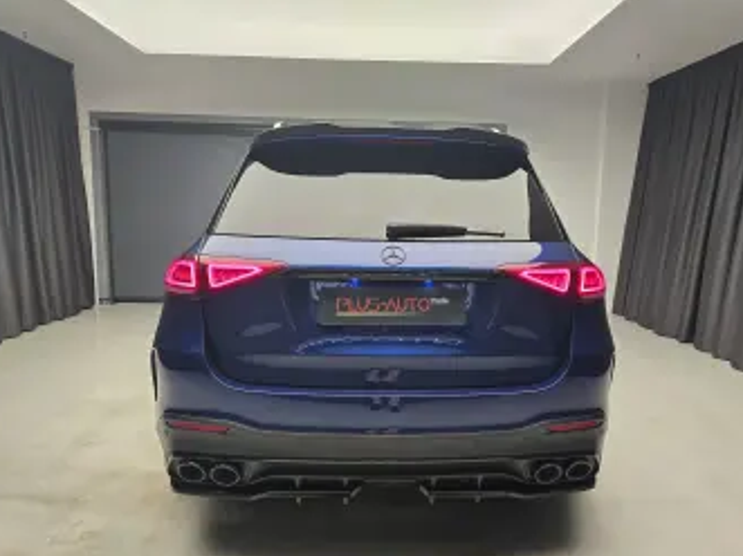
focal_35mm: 25
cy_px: 276
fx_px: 536
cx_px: 388
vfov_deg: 54.8
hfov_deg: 69.4
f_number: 1.7
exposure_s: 1/50
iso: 40
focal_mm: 6.3
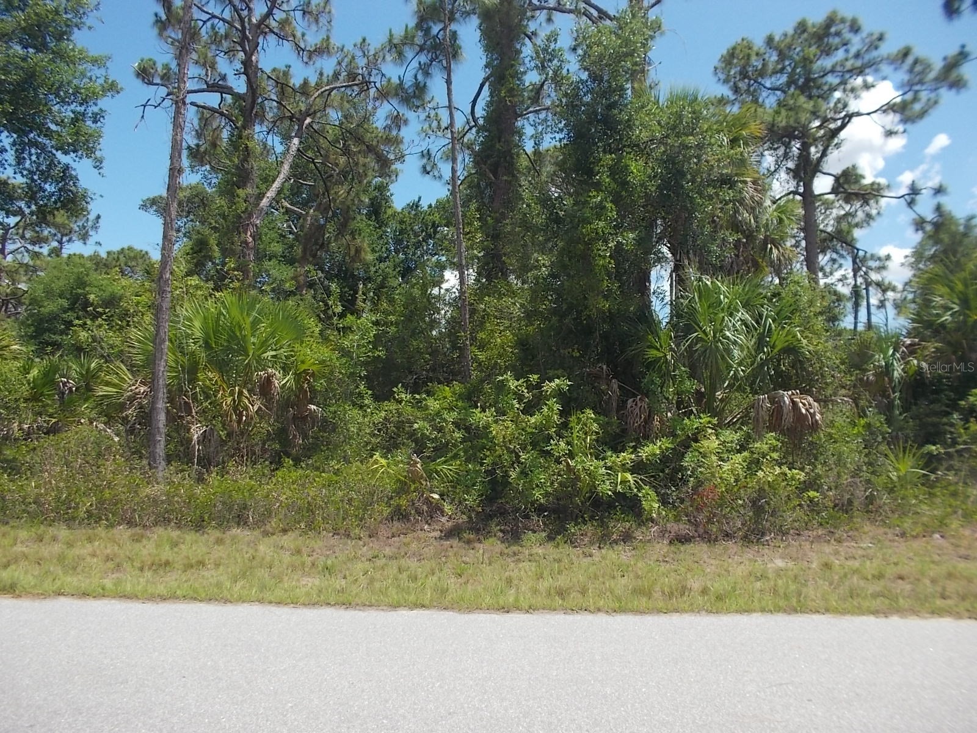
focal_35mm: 29
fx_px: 818
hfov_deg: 61.7
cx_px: 488
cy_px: 366
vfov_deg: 48.2
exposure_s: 1/640
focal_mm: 4.1
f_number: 3.3
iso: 80
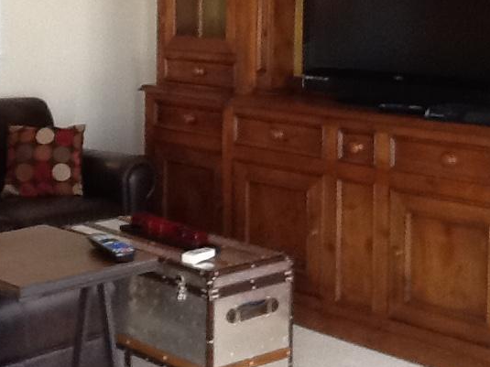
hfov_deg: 24.2
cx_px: 74
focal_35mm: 79
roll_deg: +1.0
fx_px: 1118
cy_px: 49
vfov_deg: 18.4
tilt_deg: -3.6
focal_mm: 2.03
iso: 125
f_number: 2.4
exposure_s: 1/30
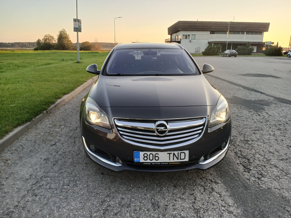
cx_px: 146
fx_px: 219
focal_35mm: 26
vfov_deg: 53.1
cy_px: 109
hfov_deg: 67.3
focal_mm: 3.98
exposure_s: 1/50
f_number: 1.8
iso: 32
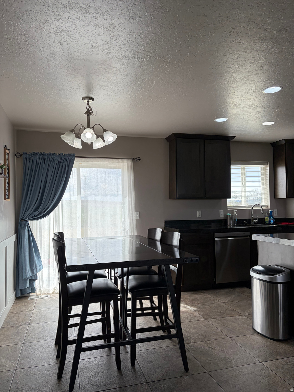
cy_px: 196
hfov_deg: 53.1
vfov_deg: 67.3
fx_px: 294
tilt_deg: +1.8
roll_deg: +1.3
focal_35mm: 26
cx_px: 147
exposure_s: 1/519
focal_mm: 5.96
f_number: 1.6
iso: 64
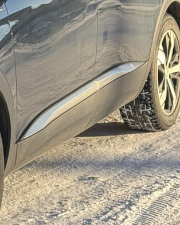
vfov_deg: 10.0
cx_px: -136
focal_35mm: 191
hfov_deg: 7.9
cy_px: -26
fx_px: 1271
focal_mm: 6.76
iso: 64
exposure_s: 1/651
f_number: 1.78
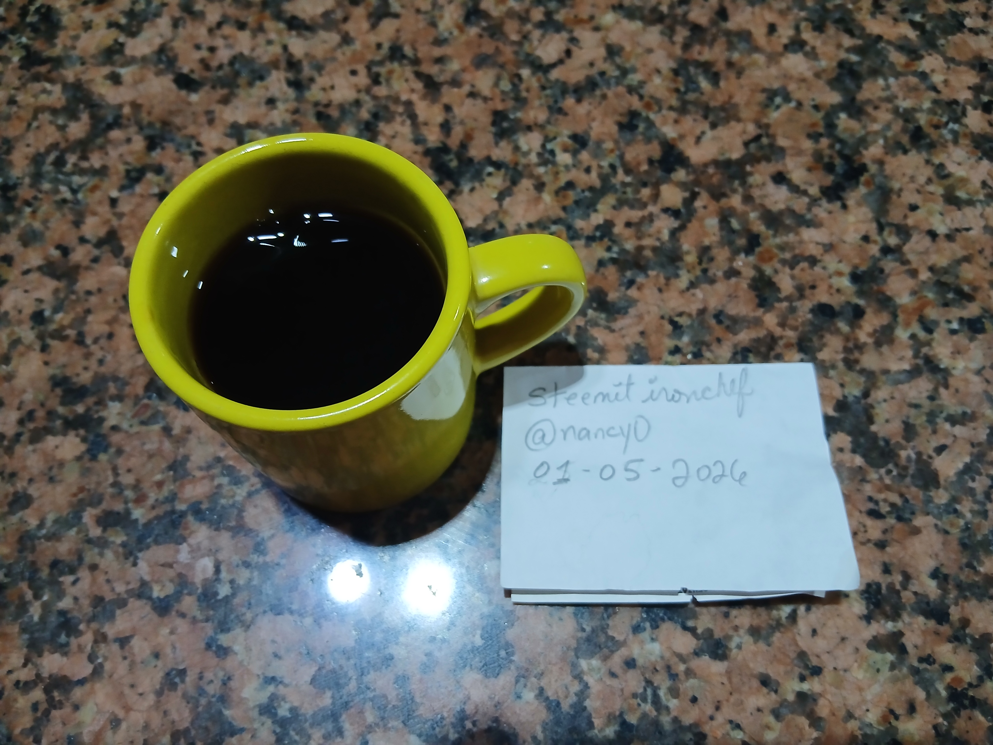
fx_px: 746
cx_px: 496
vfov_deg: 53.1
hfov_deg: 67.3
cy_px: 372
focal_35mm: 26
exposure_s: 1/30
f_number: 1.8
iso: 250
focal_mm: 3.98
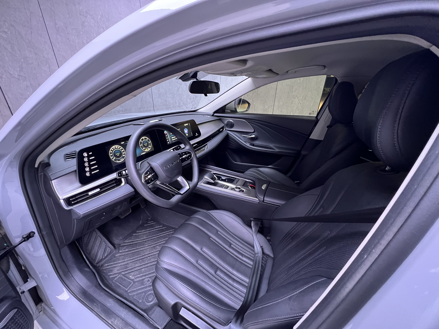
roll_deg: -1.2
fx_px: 165
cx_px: 220
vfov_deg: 89.9
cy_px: 164
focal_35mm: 13
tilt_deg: -25.6
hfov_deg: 106.2
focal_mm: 1.57
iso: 800
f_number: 1.8
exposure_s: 1/34
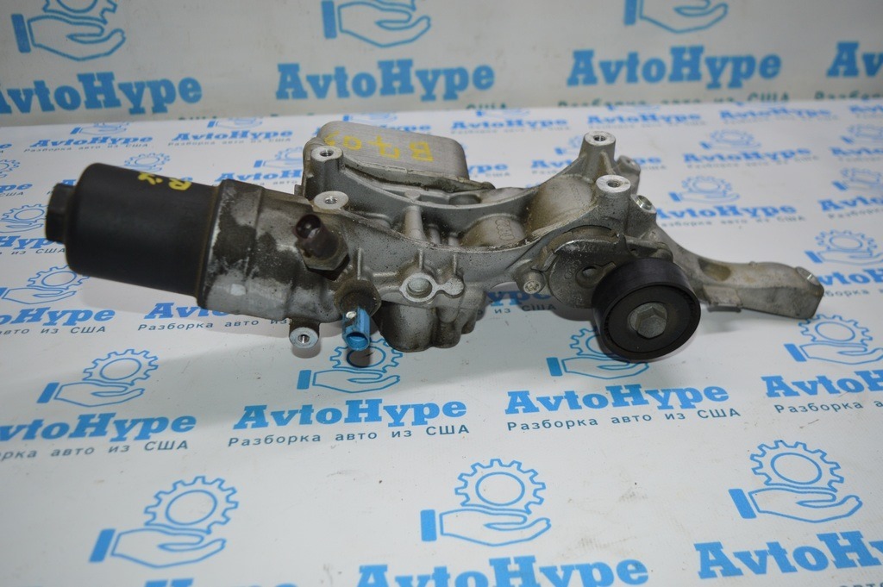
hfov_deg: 57.3
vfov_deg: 39.9
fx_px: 809
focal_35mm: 33
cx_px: 442
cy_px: 294
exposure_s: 1/125
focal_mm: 22
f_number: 4
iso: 360
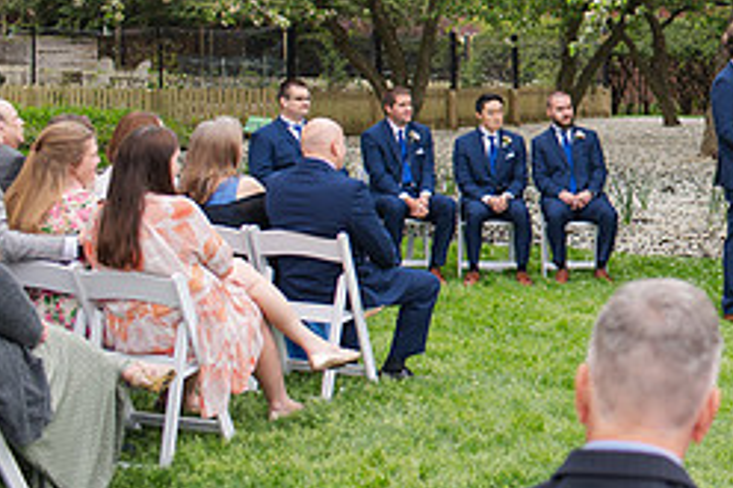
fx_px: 1668
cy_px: 71
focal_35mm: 82
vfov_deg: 16.5
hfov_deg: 23.1
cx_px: 836
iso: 280
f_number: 3.2
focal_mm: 35
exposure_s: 1/640
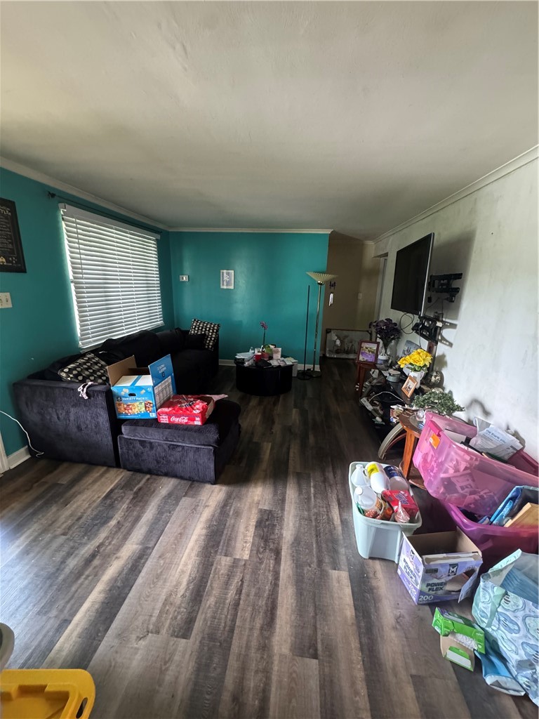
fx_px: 291
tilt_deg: -14.7
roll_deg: -1.4
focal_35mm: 14
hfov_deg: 85.7
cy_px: 360
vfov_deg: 102.1
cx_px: 270
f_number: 2.2
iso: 1000
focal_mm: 2.22
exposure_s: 1/40
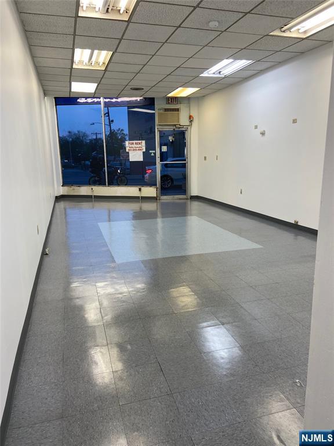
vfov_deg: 67.3
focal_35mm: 26
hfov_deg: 53.1
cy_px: 223
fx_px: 334
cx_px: 167
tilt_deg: -10.0
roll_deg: +1.0
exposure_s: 1/120
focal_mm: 4.25
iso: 50
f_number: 1.8
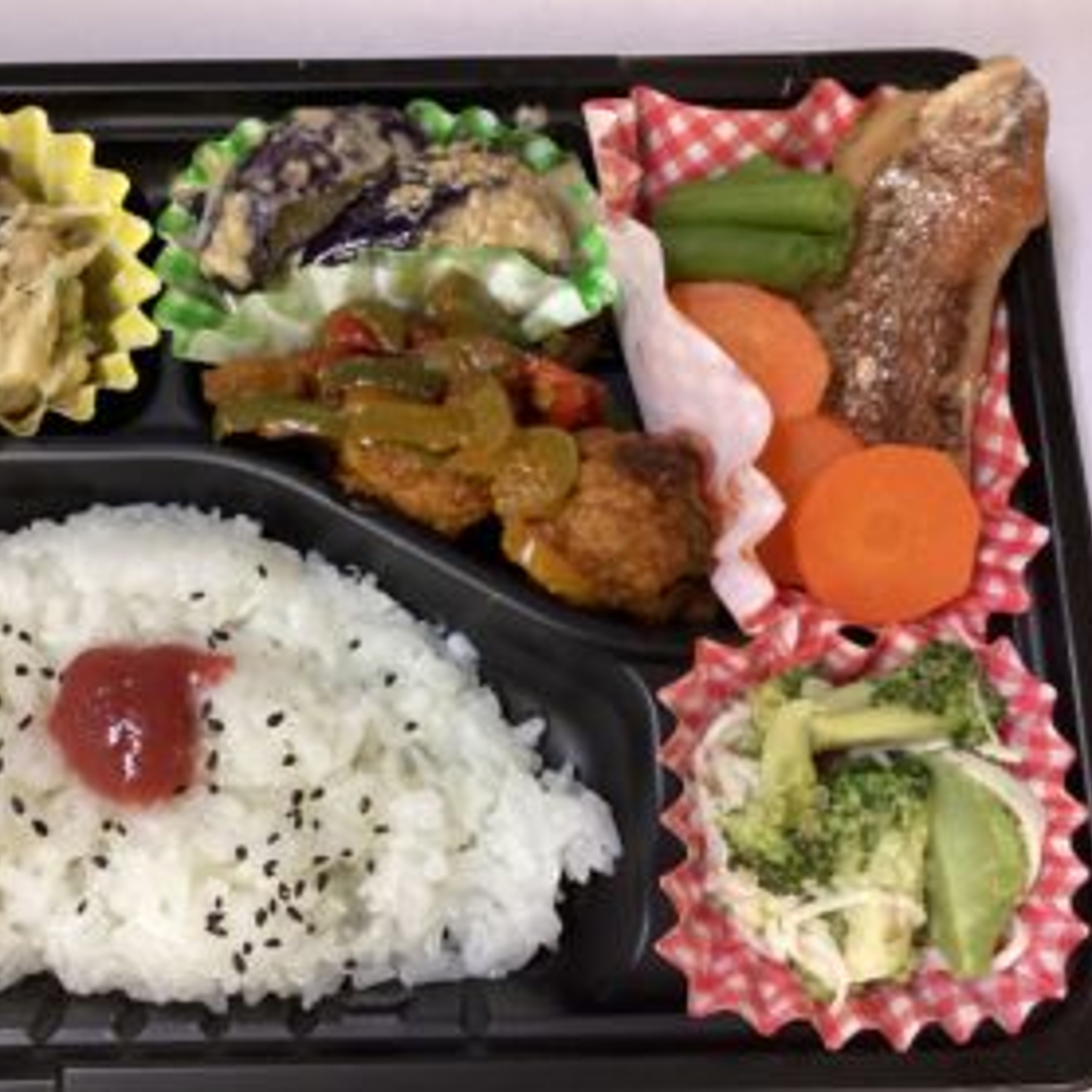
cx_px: 407
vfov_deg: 44.9
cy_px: 548
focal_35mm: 37
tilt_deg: -78.0
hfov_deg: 44.5
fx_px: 1321
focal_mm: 3.3
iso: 200
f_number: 2.4
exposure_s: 1/50
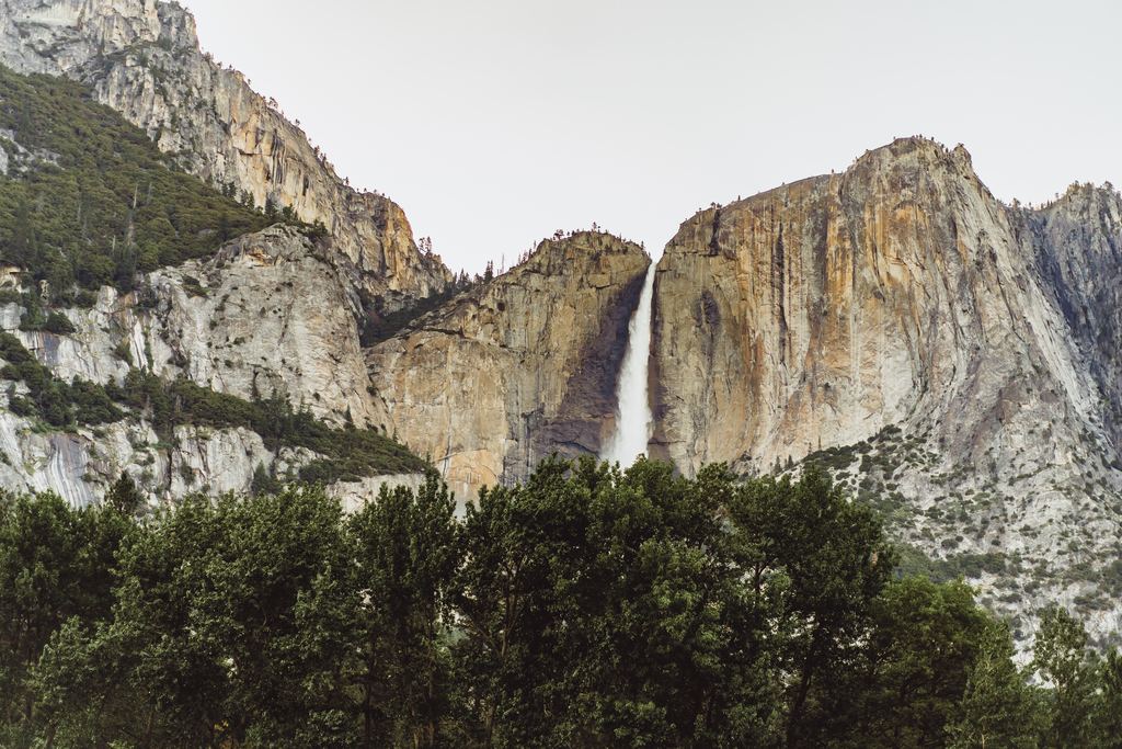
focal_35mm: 55
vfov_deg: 24.6
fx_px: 1714
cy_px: 374
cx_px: 561
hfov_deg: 36.2
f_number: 1.8
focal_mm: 55
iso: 250
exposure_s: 1/640
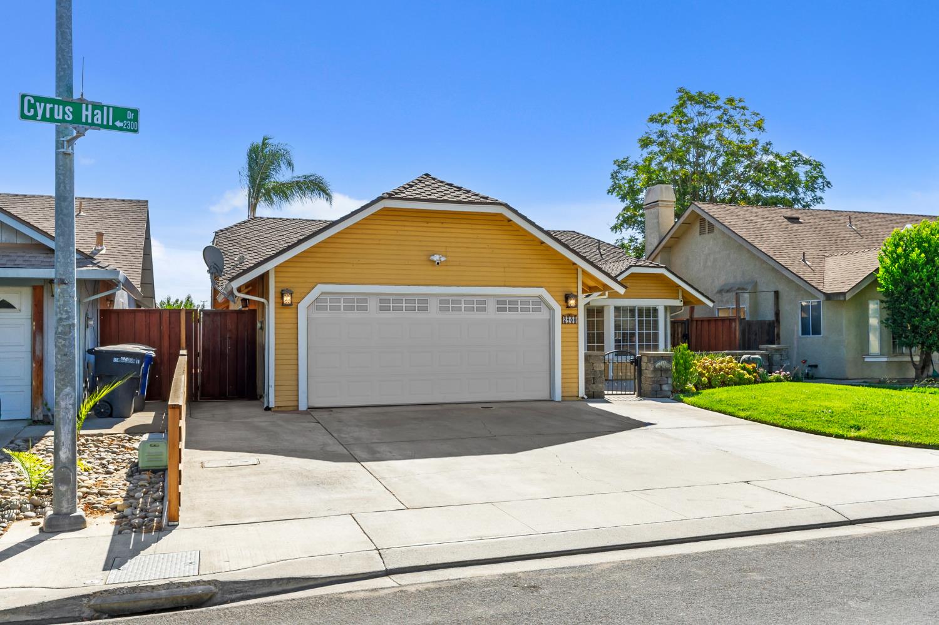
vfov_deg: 59.5
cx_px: 470
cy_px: 312
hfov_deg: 81.2
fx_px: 548
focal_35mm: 21
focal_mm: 21
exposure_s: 1/60
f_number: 9
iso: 320
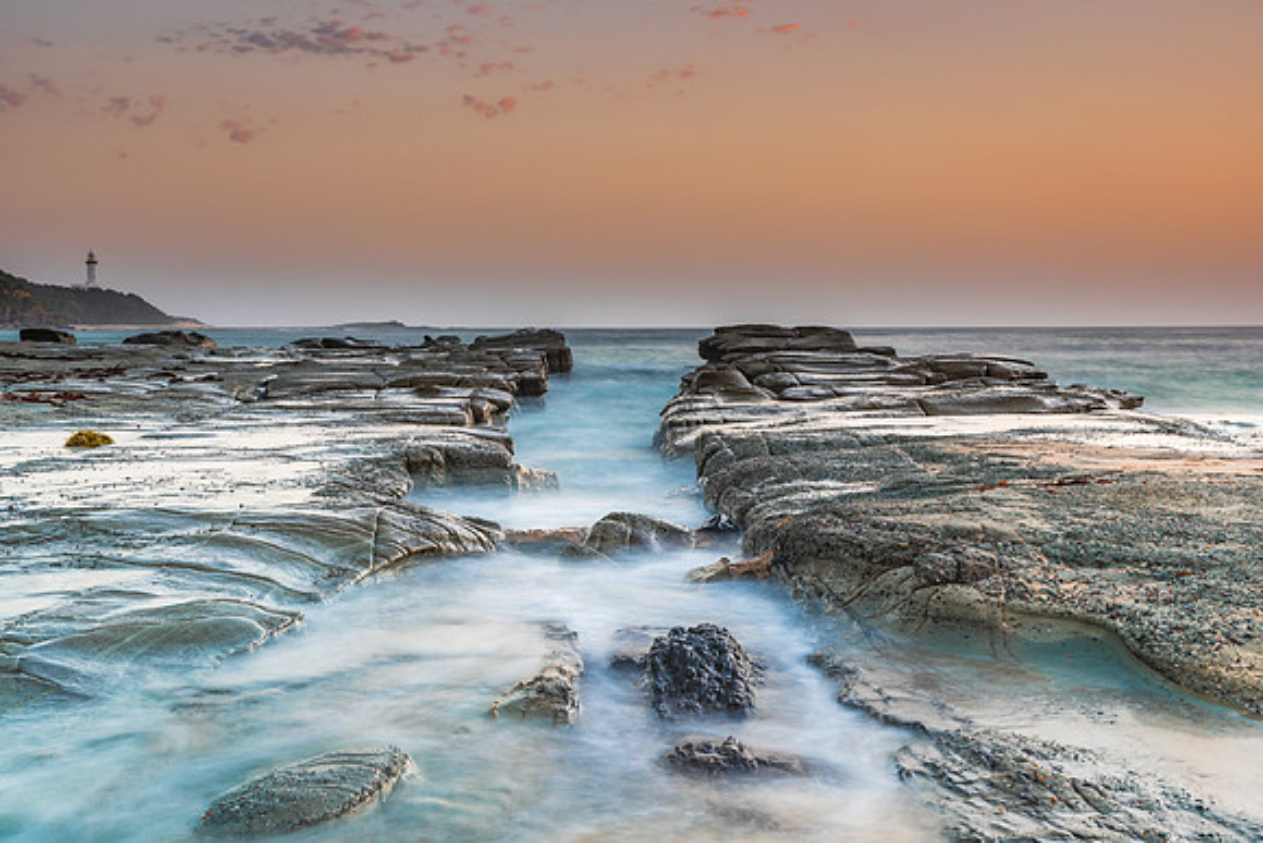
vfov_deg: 31.3
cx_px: 632
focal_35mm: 43
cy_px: 422
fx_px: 1505
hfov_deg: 45.5
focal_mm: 28
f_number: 8
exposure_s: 6
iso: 50
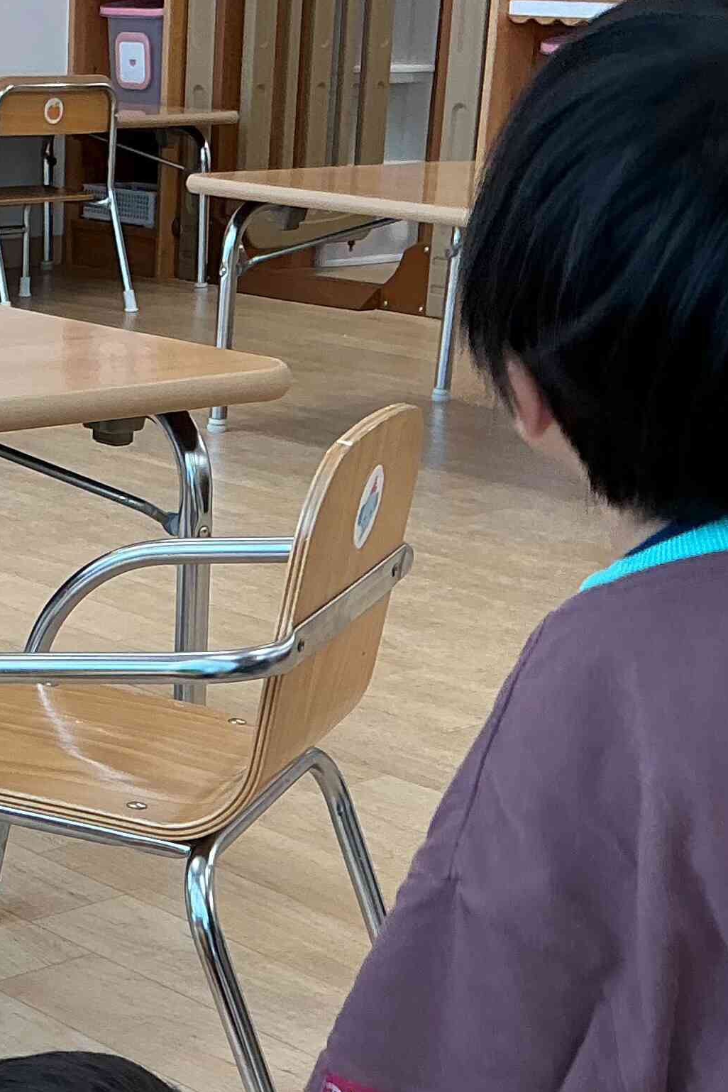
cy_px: 1037
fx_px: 2396
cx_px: 43
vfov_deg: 24.7
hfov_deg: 17.0
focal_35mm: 79
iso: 25
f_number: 1.8
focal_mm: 3
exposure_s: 1/100
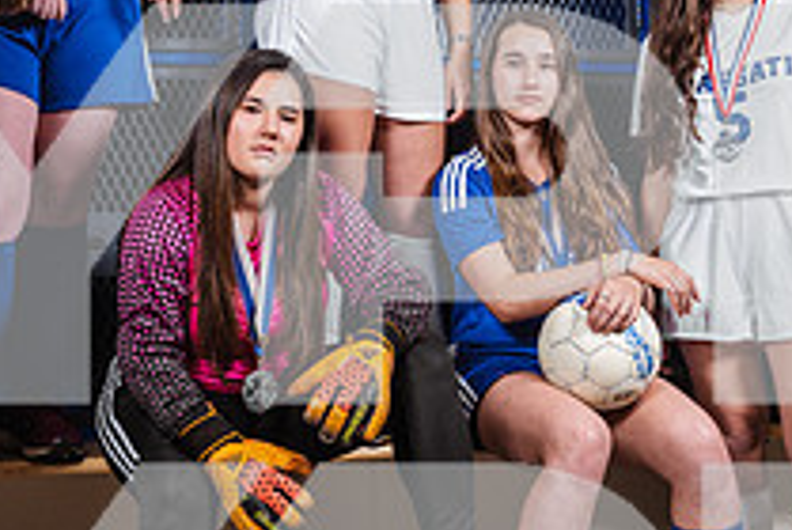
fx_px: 1586
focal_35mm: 72
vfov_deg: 19.0
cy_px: 206
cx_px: 186
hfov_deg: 27.6
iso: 400
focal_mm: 26
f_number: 11
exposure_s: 1/125
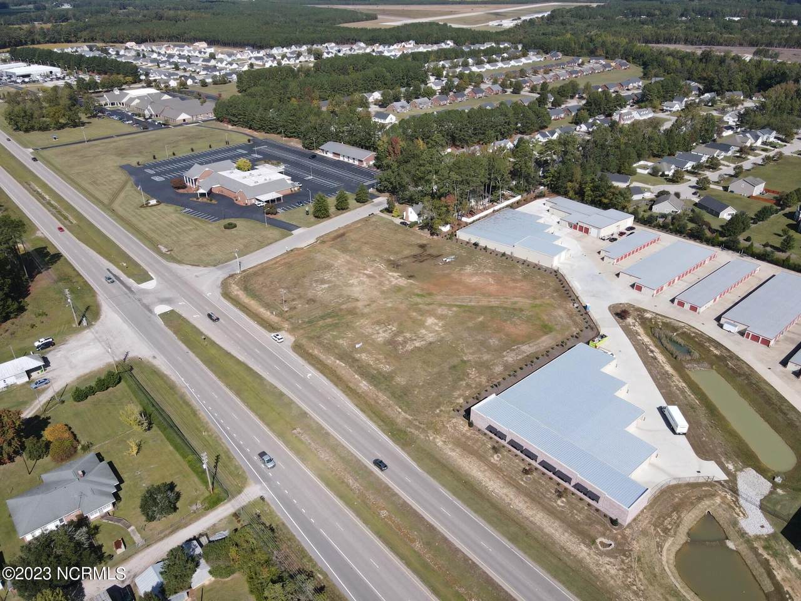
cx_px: 400
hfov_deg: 71.6
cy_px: 300
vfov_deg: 56.8
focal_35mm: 24
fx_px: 555
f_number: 2.8
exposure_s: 1/725
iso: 100
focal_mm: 4.5
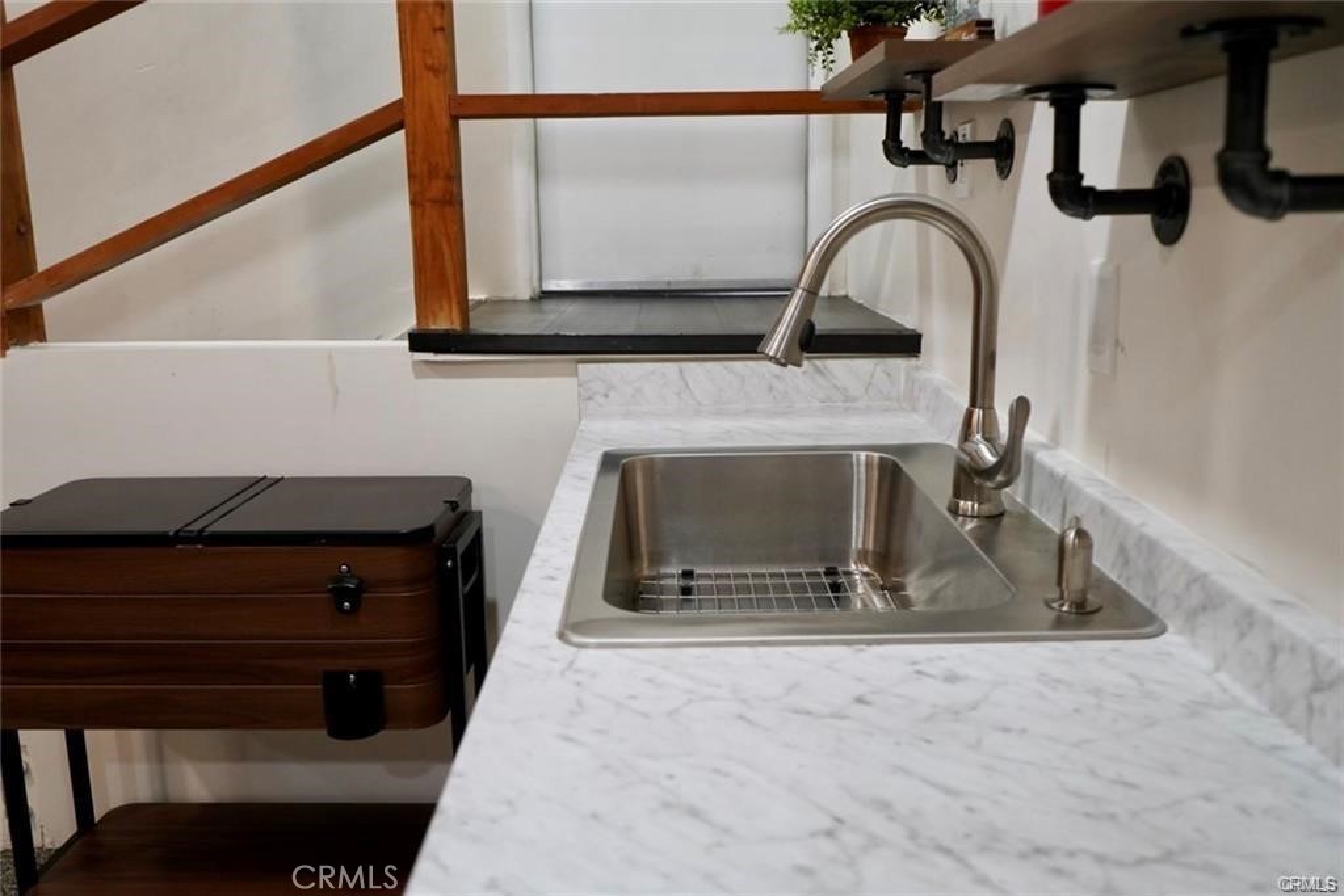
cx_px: 672
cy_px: 448
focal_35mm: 30
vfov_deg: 43.6
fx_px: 1120
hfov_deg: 61.9
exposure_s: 1/160
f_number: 4
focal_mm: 30
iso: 2500
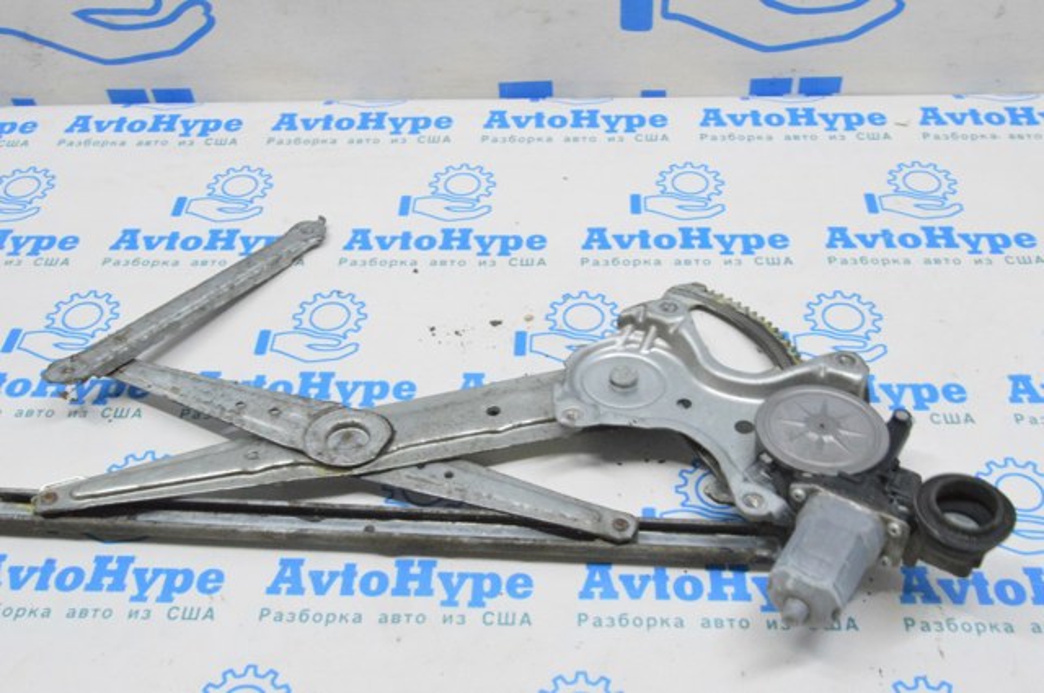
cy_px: 346
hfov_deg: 49.6
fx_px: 1130
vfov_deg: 34.1
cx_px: 522
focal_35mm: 39
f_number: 20
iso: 6400
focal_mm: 26
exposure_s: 1/20
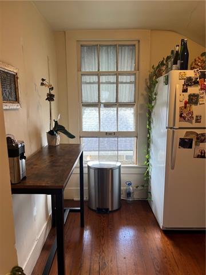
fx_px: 206
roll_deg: +2.2
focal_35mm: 26
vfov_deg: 67.3
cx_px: 103
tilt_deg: -9.6
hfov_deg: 53.1
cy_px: 138
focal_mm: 5.1
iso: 64
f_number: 1.6
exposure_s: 1/60
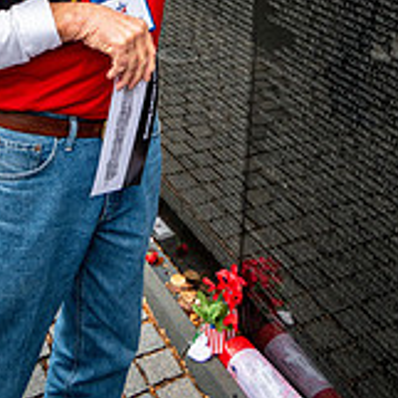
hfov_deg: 30.0
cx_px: 192
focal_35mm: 57
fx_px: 741
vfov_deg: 25.0
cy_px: -153
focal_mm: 24
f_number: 8
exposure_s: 1/640
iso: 800
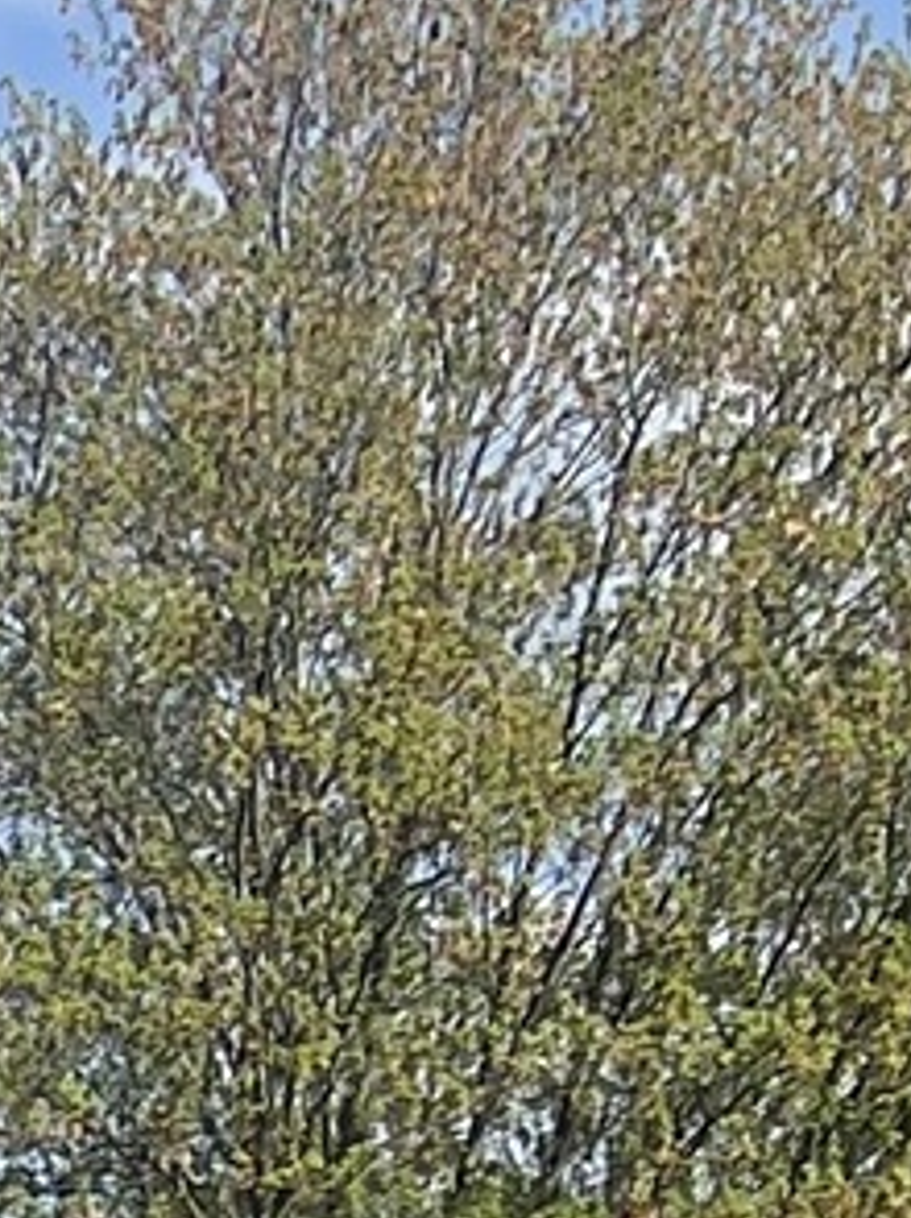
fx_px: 7169
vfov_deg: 8.2
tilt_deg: -4.3
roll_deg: +0.0
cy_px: 3741
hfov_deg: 6.2
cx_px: -2526
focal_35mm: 204
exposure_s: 1/2994
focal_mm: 5.7
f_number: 1.5
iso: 50
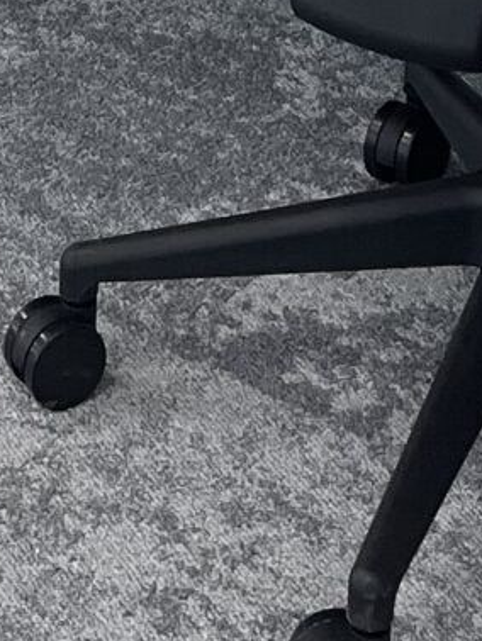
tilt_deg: -3.5
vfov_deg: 9.0
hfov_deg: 8.4
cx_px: 110
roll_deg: -0.1
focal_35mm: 176
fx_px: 3264
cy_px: -1324
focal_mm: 5.1
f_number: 1.6
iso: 64
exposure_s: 1/100
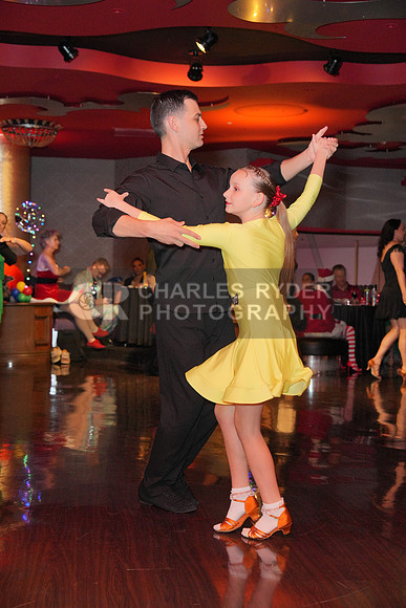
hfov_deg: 25.5
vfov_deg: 37.5
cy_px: 304
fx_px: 896
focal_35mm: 53
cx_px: 203
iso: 4000
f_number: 4
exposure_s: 1/200
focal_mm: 53
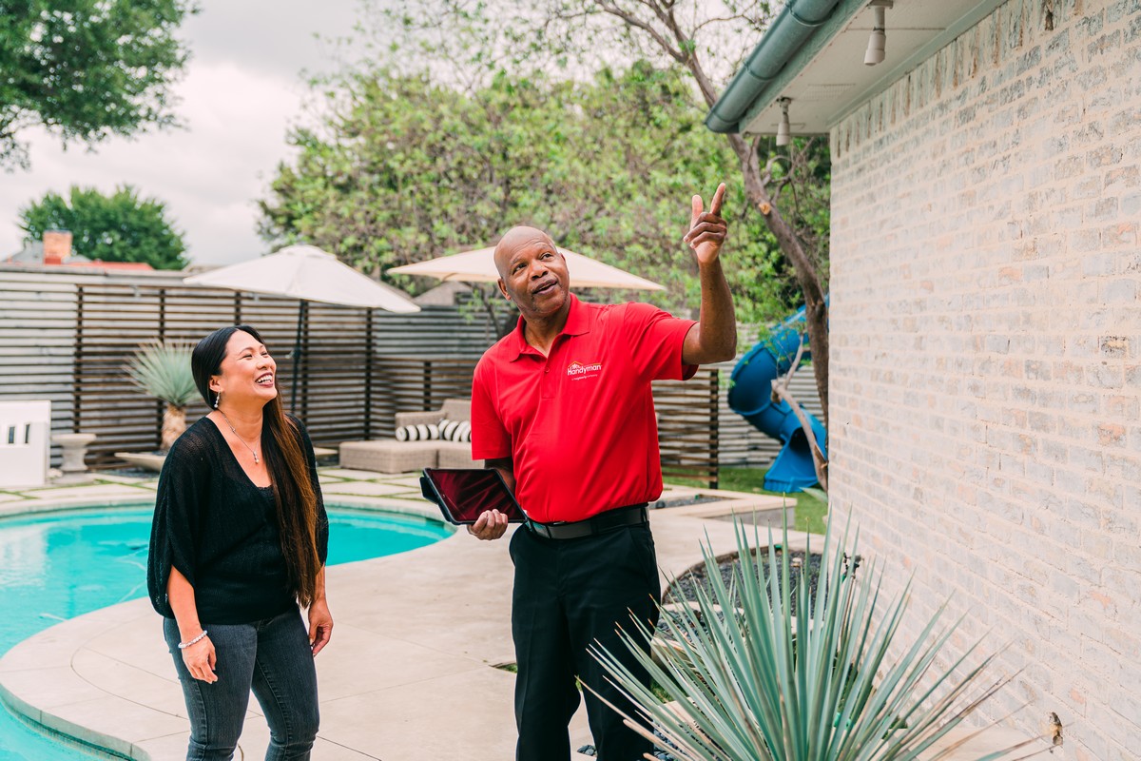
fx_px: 1236
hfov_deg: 49.6
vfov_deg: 34.2
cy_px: 380
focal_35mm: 39
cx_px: 570
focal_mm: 39
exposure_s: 1/500
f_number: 2.8
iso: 100
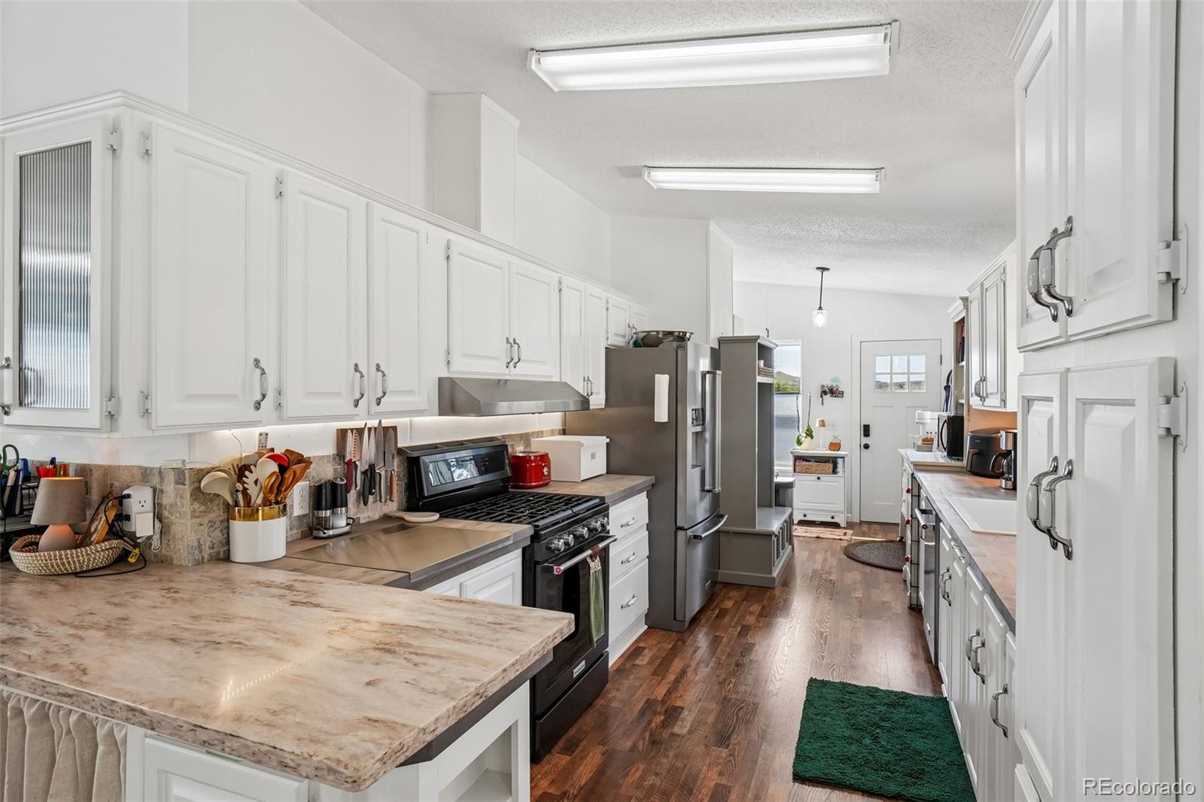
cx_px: 602
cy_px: 401
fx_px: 602
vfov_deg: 67.4
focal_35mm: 18
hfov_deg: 90.0
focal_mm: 12
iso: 400
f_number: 8
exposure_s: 1/50
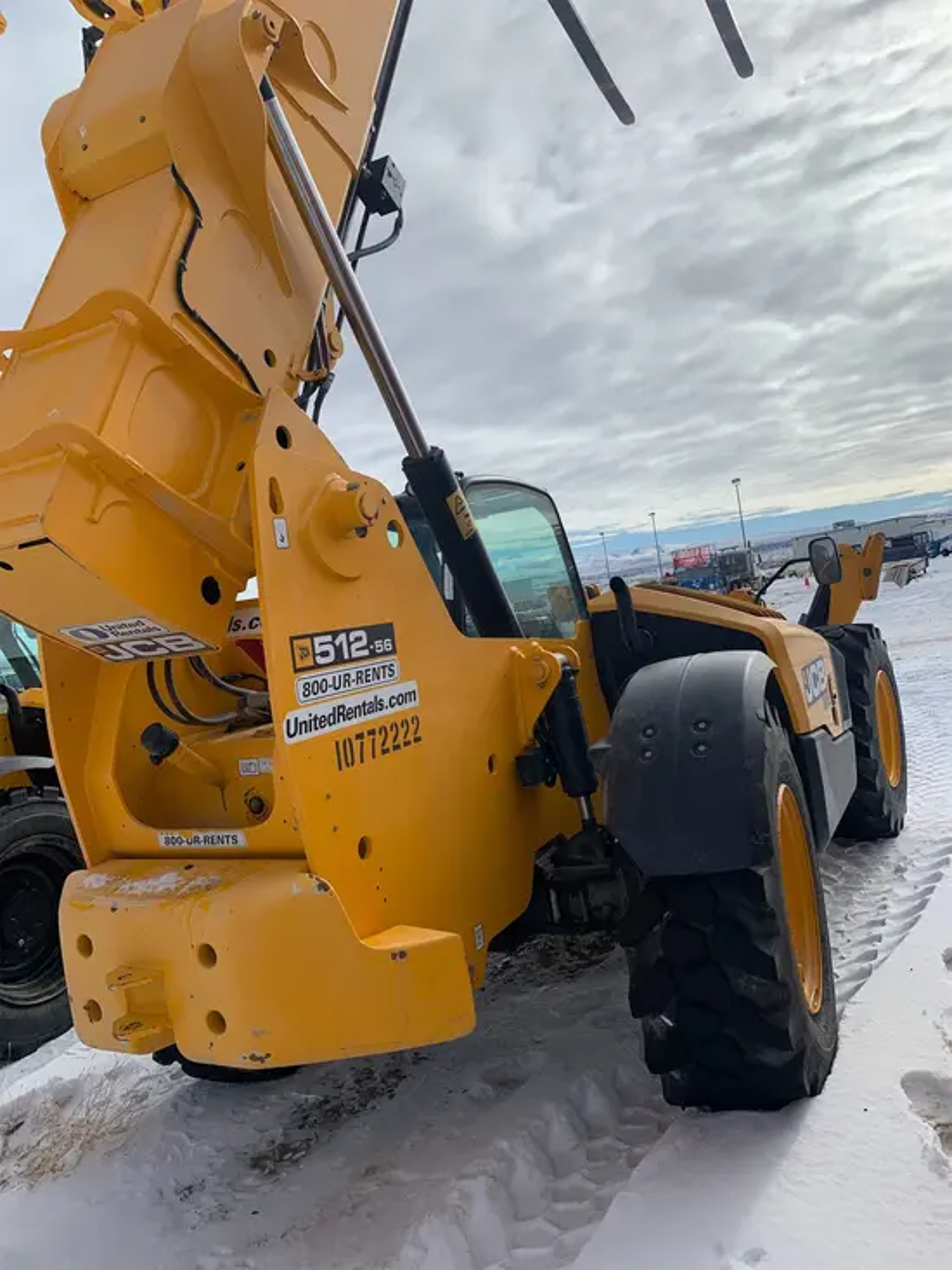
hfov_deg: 53.1
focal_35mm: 26
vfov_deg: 67.3
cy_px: 635
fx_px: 953
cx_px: 476
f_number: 1.8
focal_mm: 4.25
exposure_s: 1/6452
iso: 25
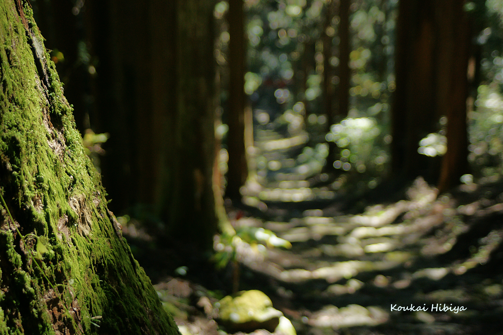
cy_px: 168
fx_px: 1048
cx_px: 252
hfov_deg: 27.0
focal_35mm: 75
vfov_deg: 18.2
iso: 160
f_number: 4
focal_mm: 50
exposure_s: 1/60
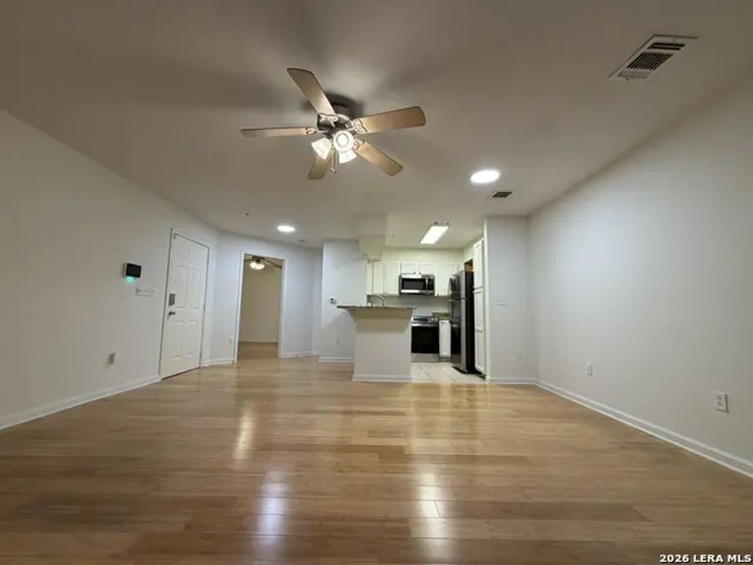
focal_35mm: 14
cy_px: 282
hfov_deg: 102.1
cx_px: 376
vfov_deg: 85.7
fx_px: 305
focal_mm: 2.22
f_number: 2.2
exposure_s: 1/120
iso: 250
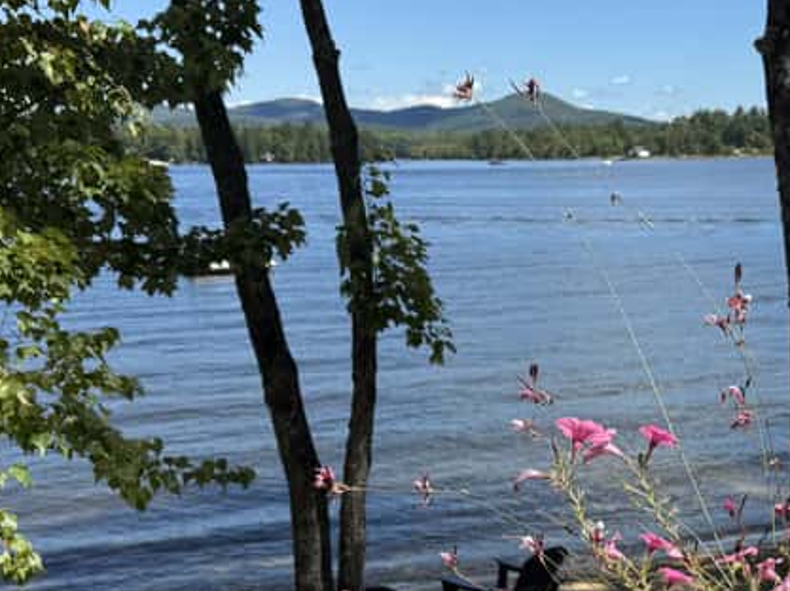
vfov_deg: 24.5
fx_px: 1345
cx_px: 593
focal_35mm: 59
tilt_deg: -13.2
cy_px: 449
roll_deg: +1.0
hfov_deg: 32.1
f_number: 1.78
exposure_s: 1/3413
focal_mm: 6.76
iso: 80
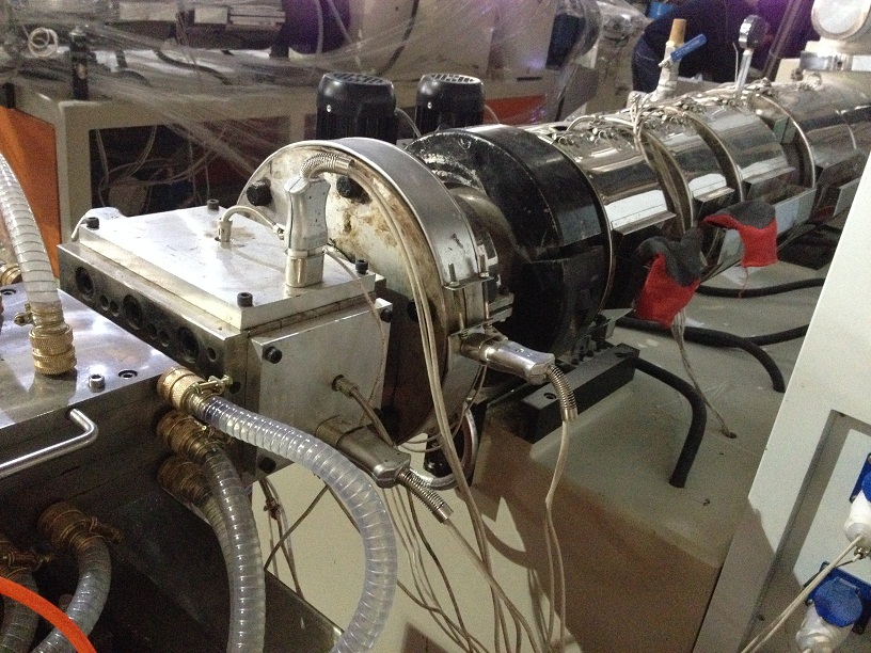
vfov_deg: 40.7
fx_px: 881
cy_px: 326
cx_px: 436
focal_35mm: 35
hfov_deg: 52.6
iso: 800
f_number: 2.4
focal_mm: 4.28
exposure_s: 1/15
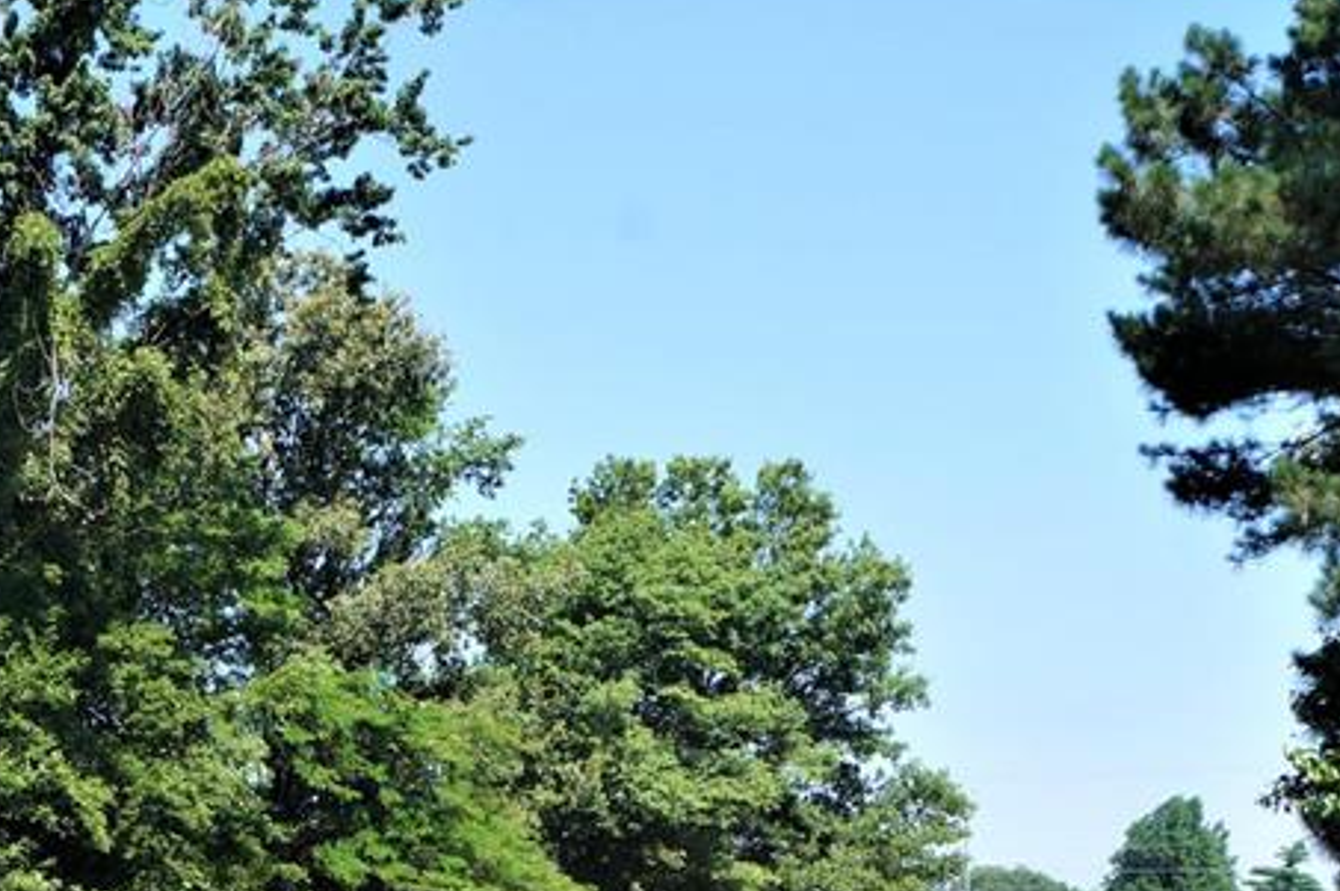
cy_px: 774
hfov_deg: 31.9
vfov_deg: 21.8
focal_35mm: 61
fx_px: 2268
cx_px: 235
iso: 100
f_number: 11
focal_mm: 18
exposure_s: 1/100
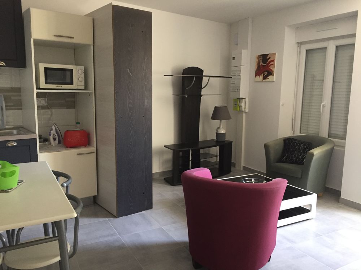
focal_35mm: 29
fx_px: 302
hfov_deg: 61.7
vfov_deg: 48.2
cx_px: 180
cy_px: 135
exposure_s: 1/33
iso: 200
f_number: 2.2
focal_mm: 4.15
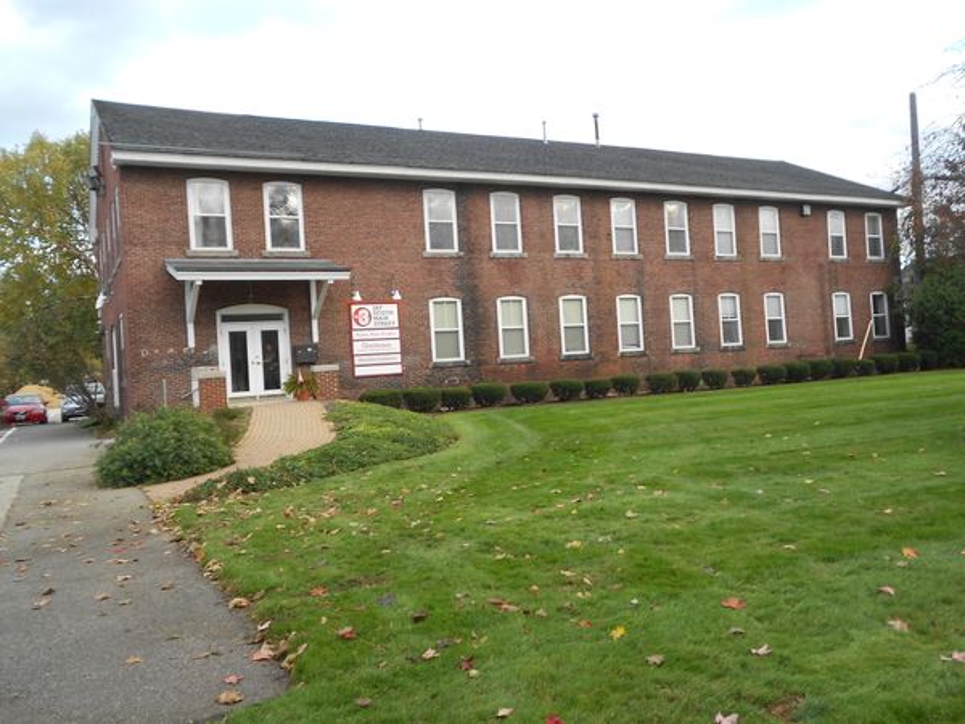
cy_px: 362
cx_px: 482
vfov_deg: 48.2
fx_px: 808
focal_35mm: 29
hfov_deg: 61.7
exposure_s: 1/60
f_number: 3.4
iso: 80
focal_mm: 5.1
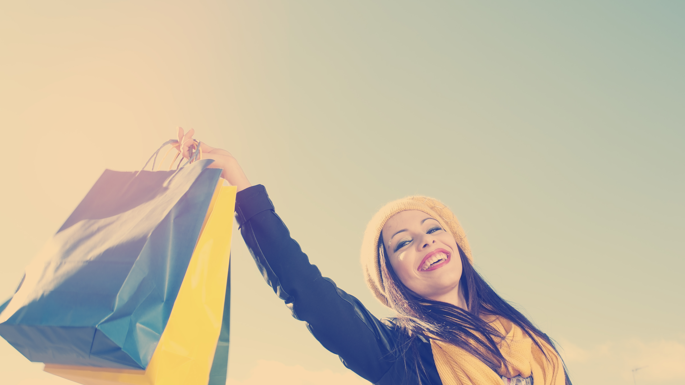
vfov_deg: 27.1
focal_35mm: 44
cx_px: 343
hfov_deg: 46.4
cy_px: 184
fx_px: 799
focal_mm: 28
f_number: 8
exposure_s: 1/250
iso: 160
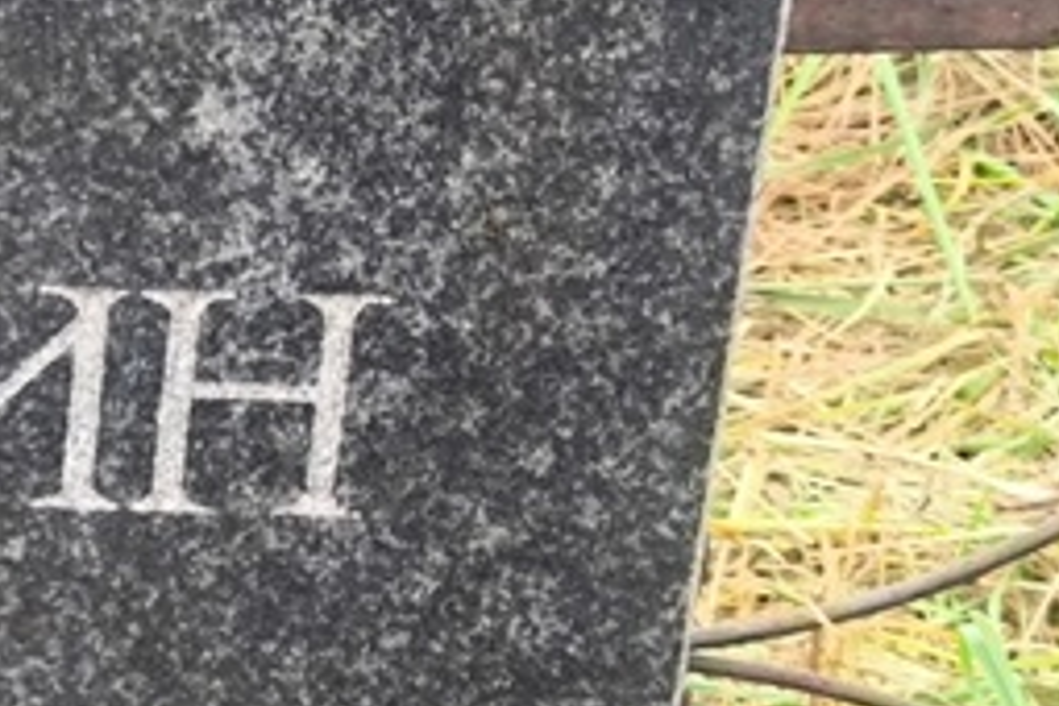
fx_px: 4795
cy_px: 486
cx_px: -513
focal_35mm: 163
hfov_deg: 12.0
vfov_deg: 8.4
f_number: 1.7
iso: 64
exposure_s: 1/60
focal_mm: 4.71
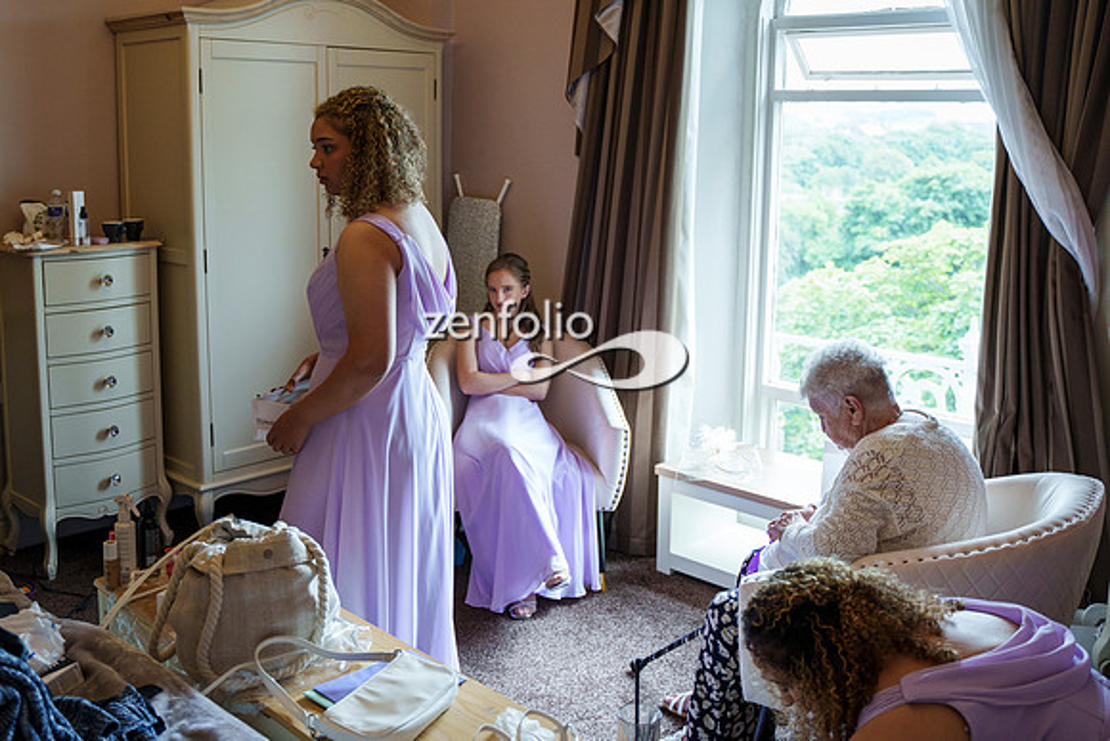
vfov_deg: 38.2
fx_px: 1065
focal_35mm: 35
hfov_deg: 55.0
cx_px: 517
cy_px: 284
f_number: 2.8
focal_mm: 28
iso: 800
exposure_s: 1/500
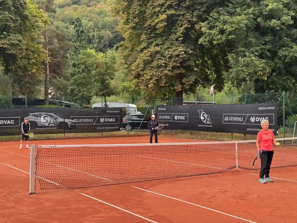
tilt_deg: -0.3
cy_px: 112
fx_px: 412
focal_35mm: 48
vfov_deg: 30.3
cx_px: 148
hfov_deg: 39.7
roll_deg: -0.4
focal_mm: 6.76
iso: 64
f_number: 1.78
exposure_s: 1/467
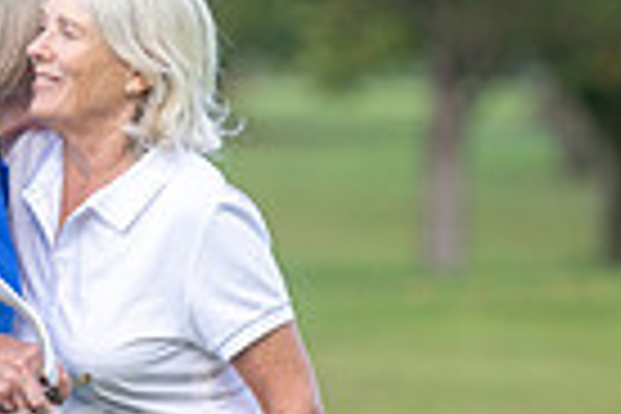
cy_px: 484
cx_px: -360
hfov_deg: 1.6
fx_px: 21751
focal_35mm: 1261
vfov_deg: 1.1
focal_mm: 300
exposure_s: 1/400
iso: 250
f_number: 5.6
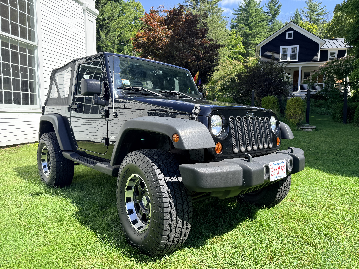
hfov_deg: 71.6
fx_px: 249
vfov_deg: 56.8
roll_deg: -1.1
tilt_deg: -4.0
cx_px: 180
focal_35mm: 24
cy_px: 134
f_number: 1.78
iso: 100
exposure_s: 1/1770
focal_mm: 6.76
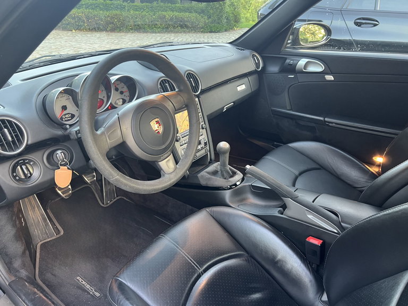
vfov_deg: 53.1
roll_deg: -1.5
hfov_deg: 67.3
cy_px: 153
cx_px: 204
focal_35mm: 26
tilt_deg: -24.8
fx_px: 306
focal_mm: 5.7
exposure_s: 1/60
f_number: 1.5
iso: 200
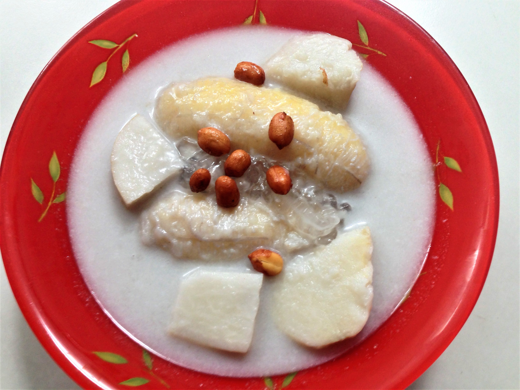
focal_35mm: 33
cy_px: 195
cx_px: 260
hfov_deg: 55.4
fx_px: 496
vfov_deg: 42.9
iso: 80
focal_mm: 4.12
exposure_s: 1/20
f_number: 2.4
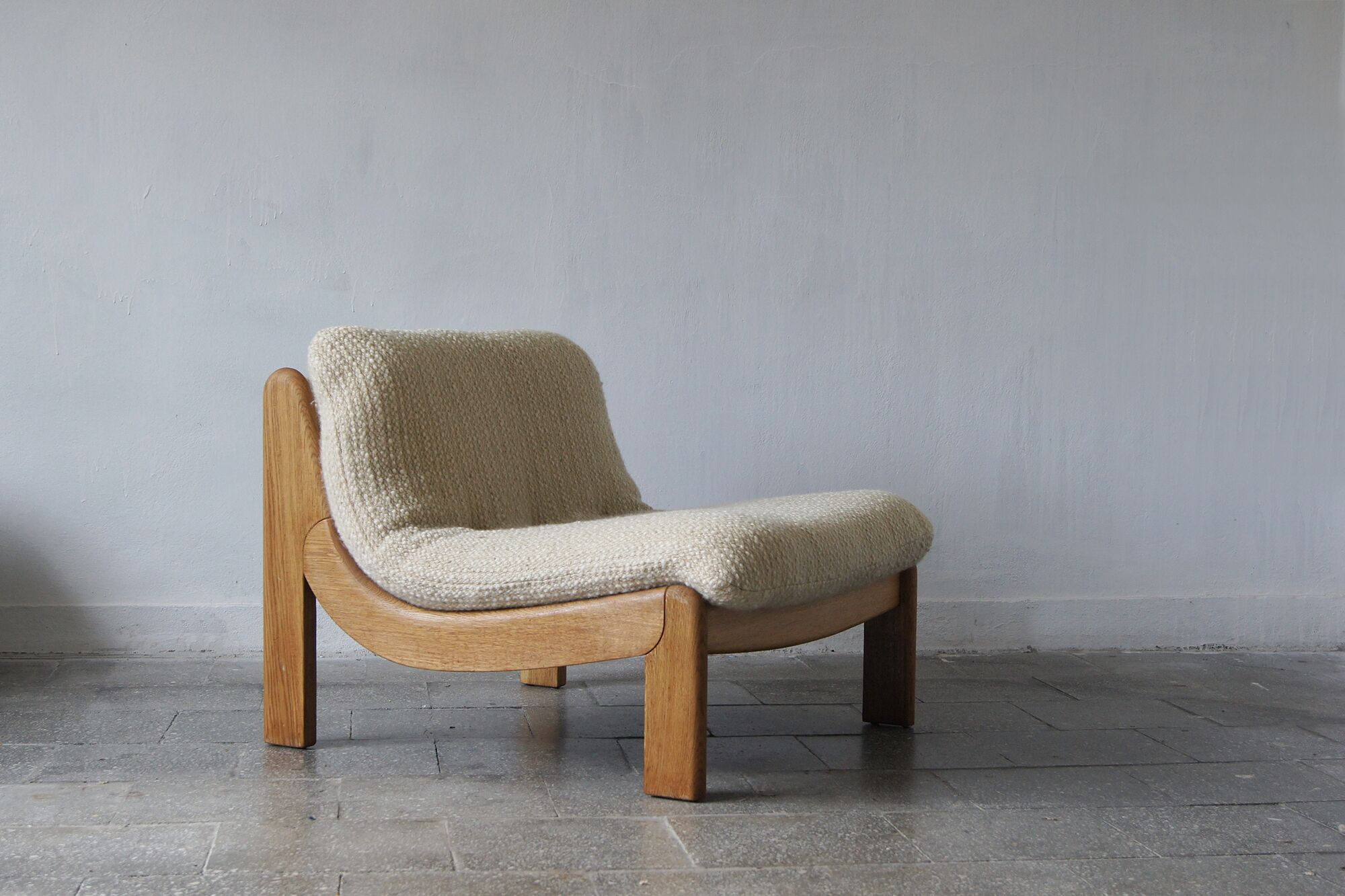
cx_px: 672
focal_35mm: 52
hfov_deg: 37.9
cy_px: 448
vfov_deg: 25.7
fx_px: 1961
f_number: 5.6
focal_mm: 35
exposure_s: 1/50
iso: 400
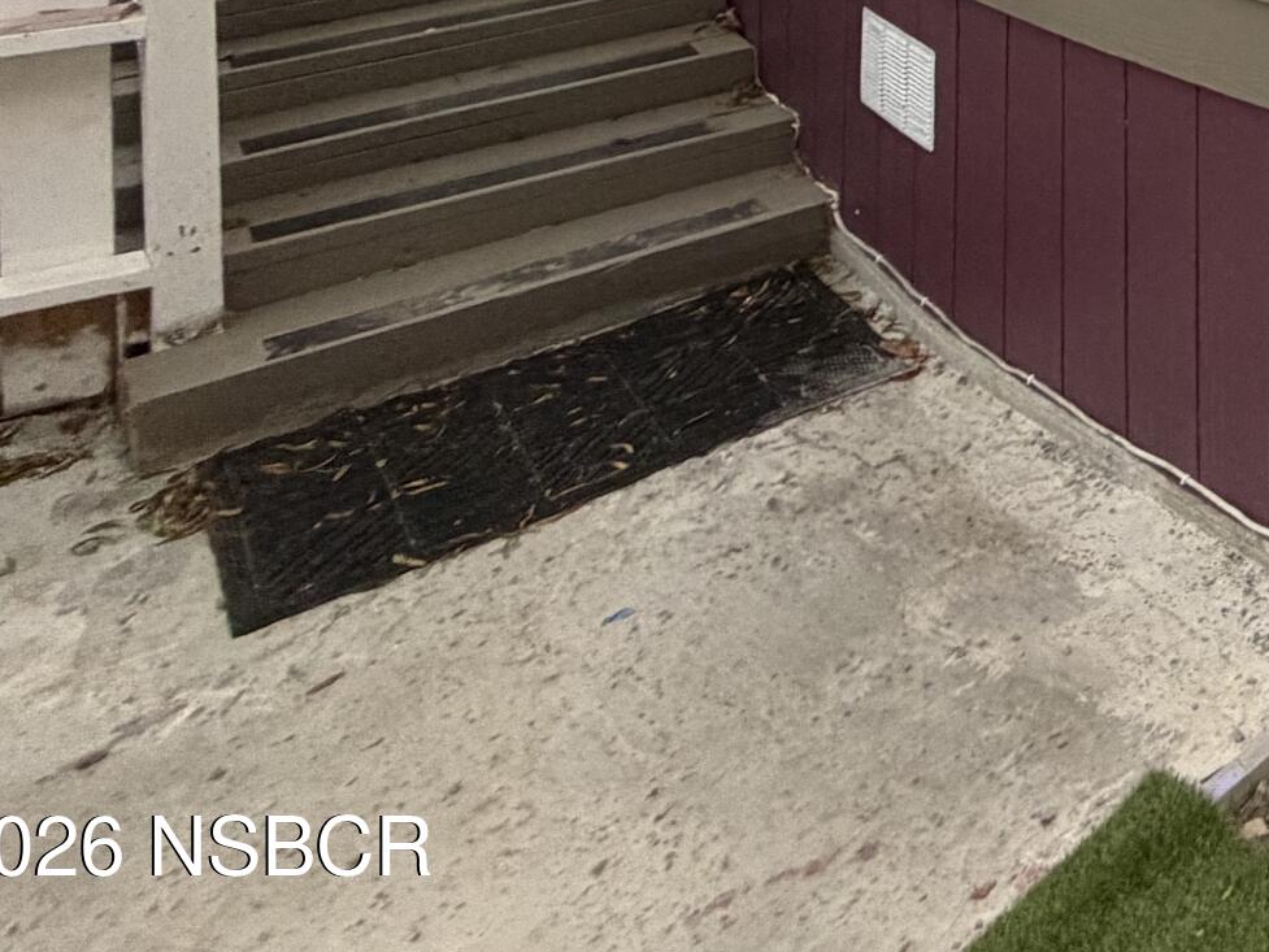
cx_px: 1824
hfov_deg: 29.8
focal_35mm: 43
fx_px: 1577
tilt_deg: -0.9
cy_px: -481
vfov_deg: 25.3
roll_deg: +0.2
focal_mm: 2.22
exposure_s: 1/60
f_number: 2.2
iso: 250
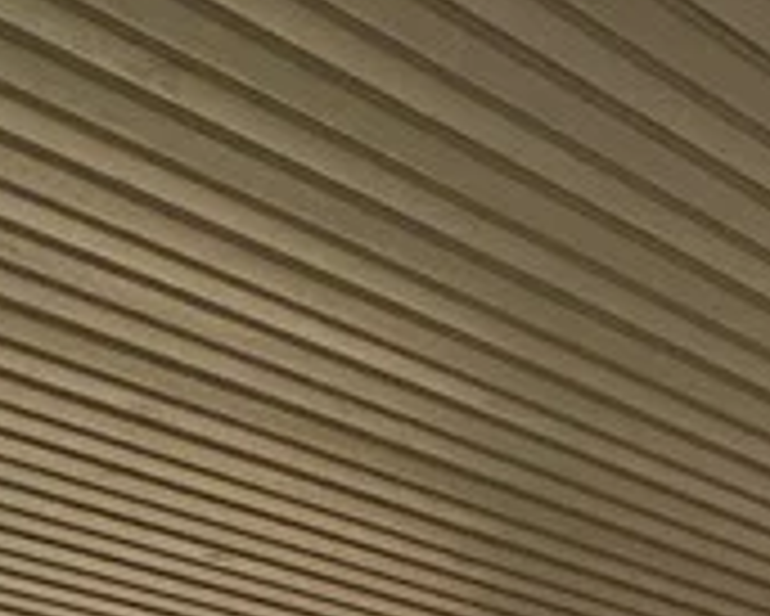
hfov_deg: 16.7
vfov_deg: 13.4
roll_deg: +3.9
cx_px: 1590
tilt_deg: -10.7
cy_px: 1511
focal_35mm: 82
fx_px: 1870
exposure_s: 1/849
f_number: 2.2
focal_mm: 2.22
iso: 50
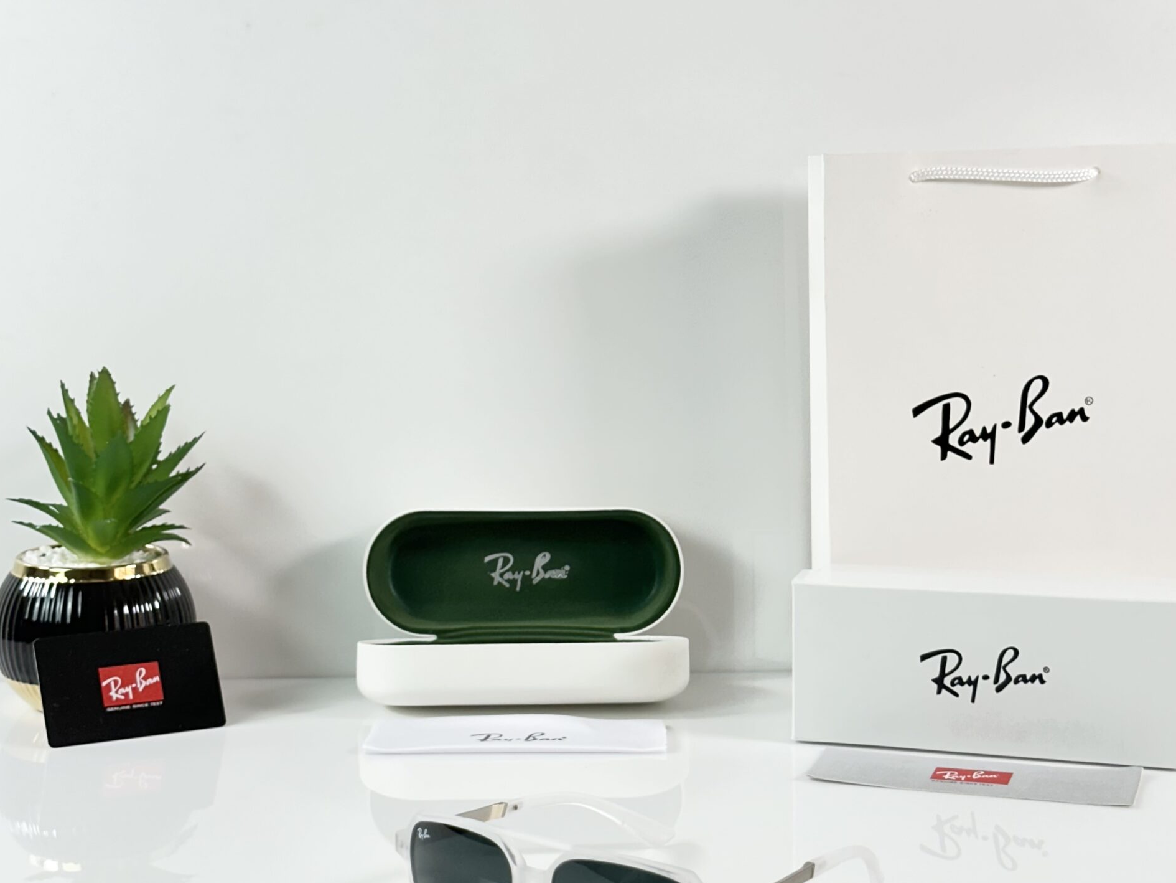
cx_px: 594
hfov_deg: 29.8
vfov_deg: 22.6
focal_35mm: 65
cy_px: 438
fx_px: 2209
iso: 64
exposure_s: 1/100
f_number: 1.78
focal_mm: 6.86
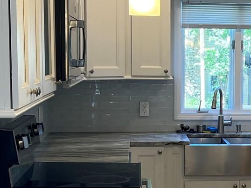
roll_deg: -0.2
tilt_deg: -5.5
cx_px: 239
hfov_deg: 19.4
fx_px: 718
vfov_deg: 14.9
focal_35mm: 99
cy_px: 113
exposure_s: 1/120
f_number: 1.5
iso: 64
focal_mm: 5.7
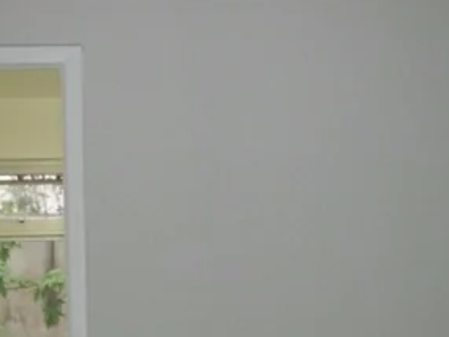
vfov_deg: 15.6
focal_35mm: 90
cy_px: 438
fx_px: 1167
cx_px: 138
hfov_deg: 21.7
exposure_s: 1/60
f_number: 2.9
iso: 160
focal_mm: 5.7
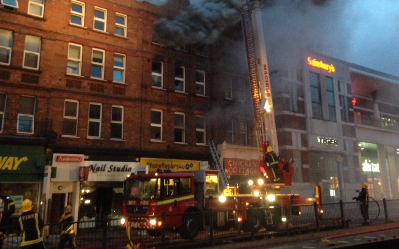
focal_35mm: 45
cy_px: 59
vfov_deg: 28.1
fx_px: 489
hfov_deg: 44.3
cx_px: 223
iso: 320
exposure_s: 1/15
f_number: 2.4
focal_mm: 4.12
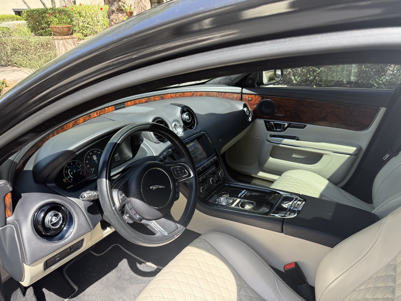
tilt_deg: -25.9
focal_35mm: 24
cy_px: 150
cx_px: 200
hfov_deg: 71.6
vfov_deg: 56.8
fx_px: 278
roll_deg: +1.6
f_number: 1.78
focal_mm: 6.76
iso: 100
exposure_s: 1/689
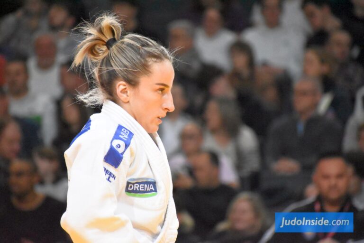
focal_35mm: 390
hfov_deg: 5.3
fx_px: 3943
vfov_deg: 3.5
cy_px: 122
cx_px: 182
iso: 12800
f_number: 7.1
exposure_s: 1/640
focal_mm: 260
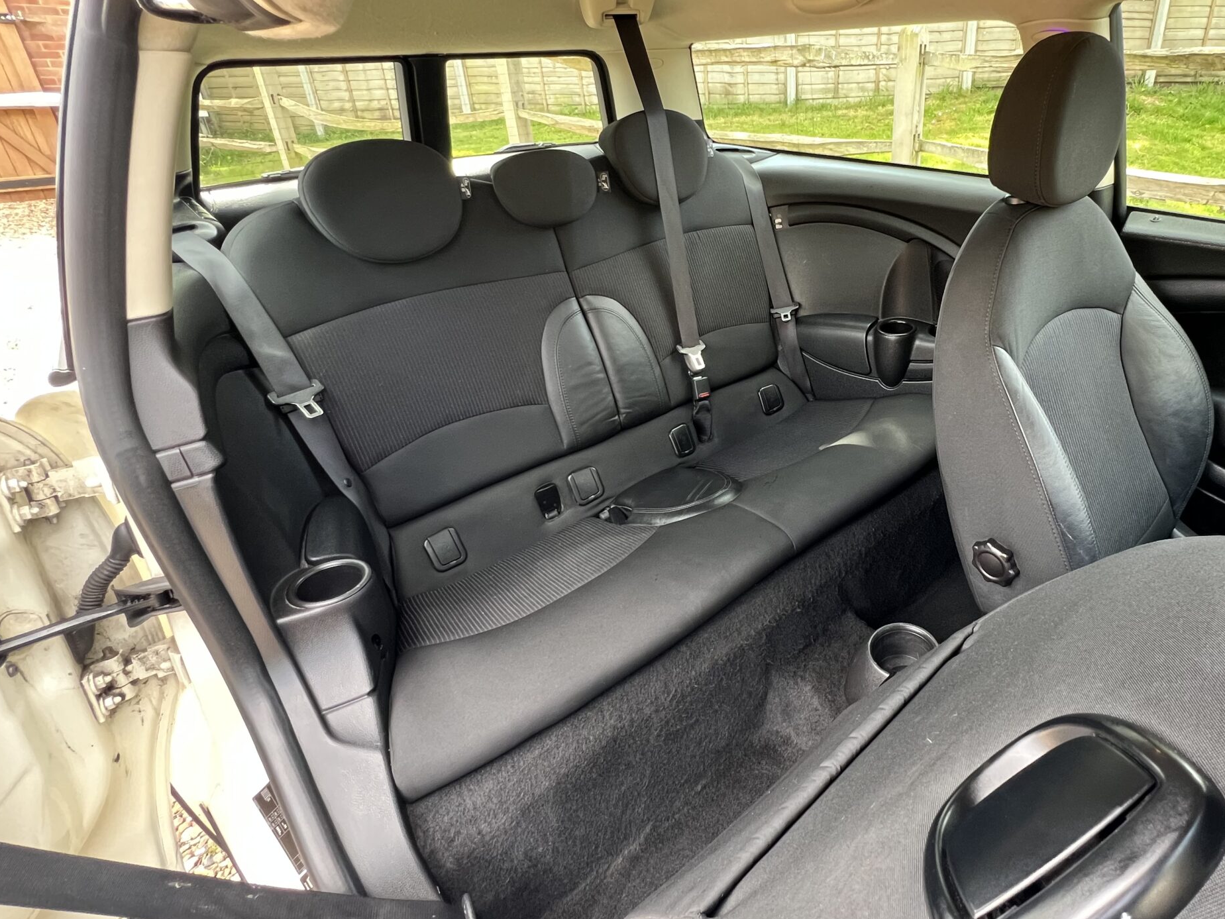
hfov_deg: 85.5
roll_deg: +0.5
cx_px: 787
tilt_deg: -25.9
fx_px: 637
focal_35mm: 18
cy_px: 413
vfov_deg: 71.4
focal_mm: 1.57
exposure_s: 1/94
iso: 250
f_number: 1.8
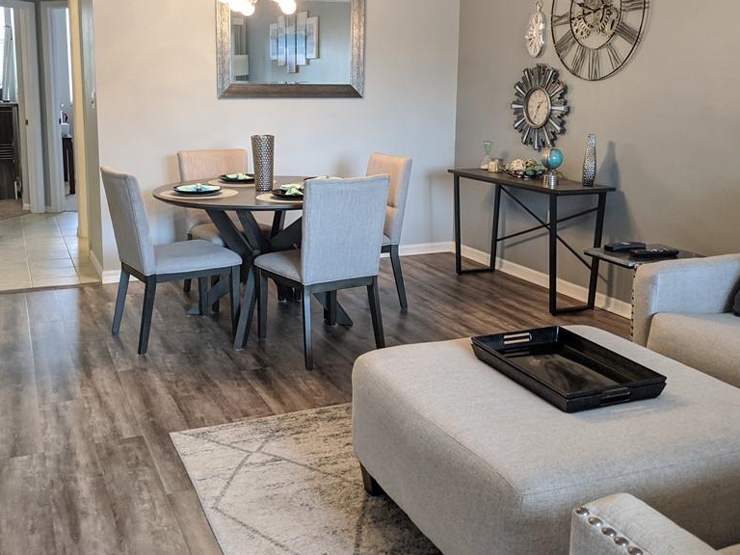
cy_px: 203
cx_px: 336
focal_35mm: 36
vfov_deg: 39.4
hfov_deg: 51.3
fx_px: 770
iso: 303
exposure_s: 1/125
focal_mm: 4.44
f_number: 1.8
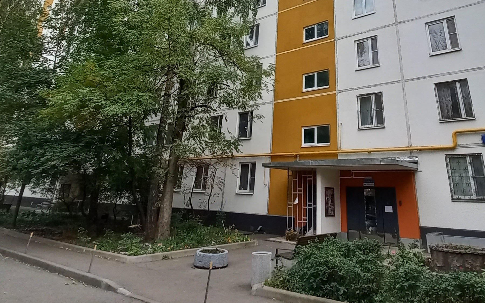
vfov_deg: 45.1
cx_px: 289
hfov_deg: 71.9
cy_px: 35
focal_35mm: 25
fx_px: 330
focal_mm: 1.42
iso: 40
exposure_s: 1/304
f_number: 2.2
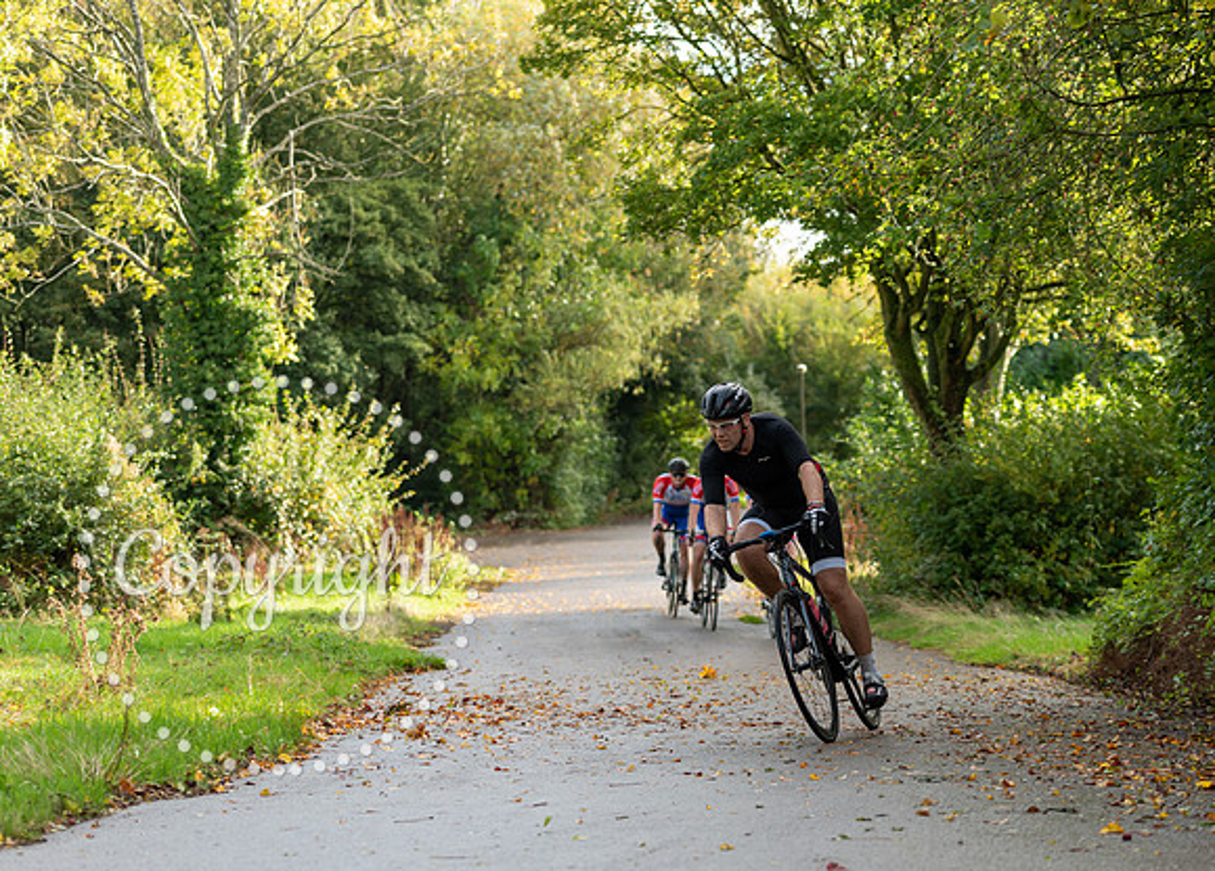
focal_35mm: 85
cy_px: 501
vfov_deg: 17.0
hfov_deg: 23.4
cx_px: 751
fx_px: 2922
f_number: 3.2
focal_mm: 70
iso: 200
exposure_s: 1/400
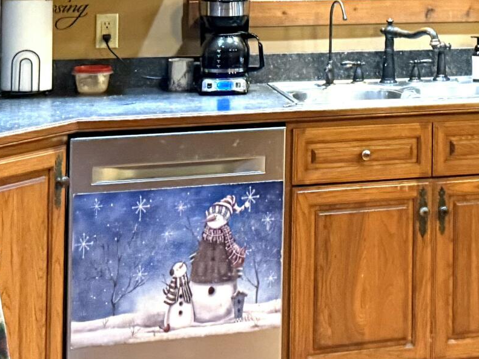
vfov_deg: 15.6
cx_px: 474
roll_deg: +0.1
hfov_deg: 20.9
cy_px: -85
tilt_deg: -4.0
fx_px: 1259
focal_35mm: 91
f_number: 1.78
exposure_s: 1/40
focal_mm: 6.76
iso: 800
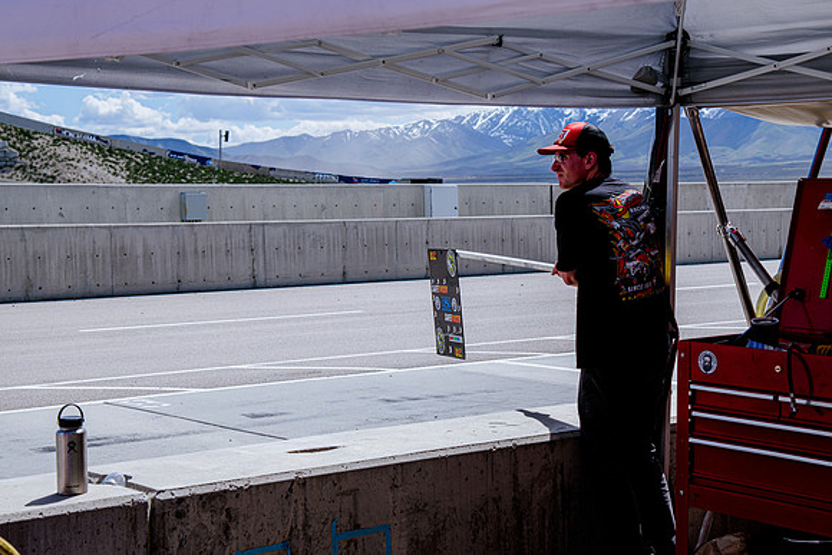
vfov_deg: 20.2
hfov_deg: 29.9
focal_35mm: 67
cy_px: 278
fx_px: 1557
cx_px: 450
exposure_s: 1/640
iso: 125
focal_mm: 58
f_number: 6.3
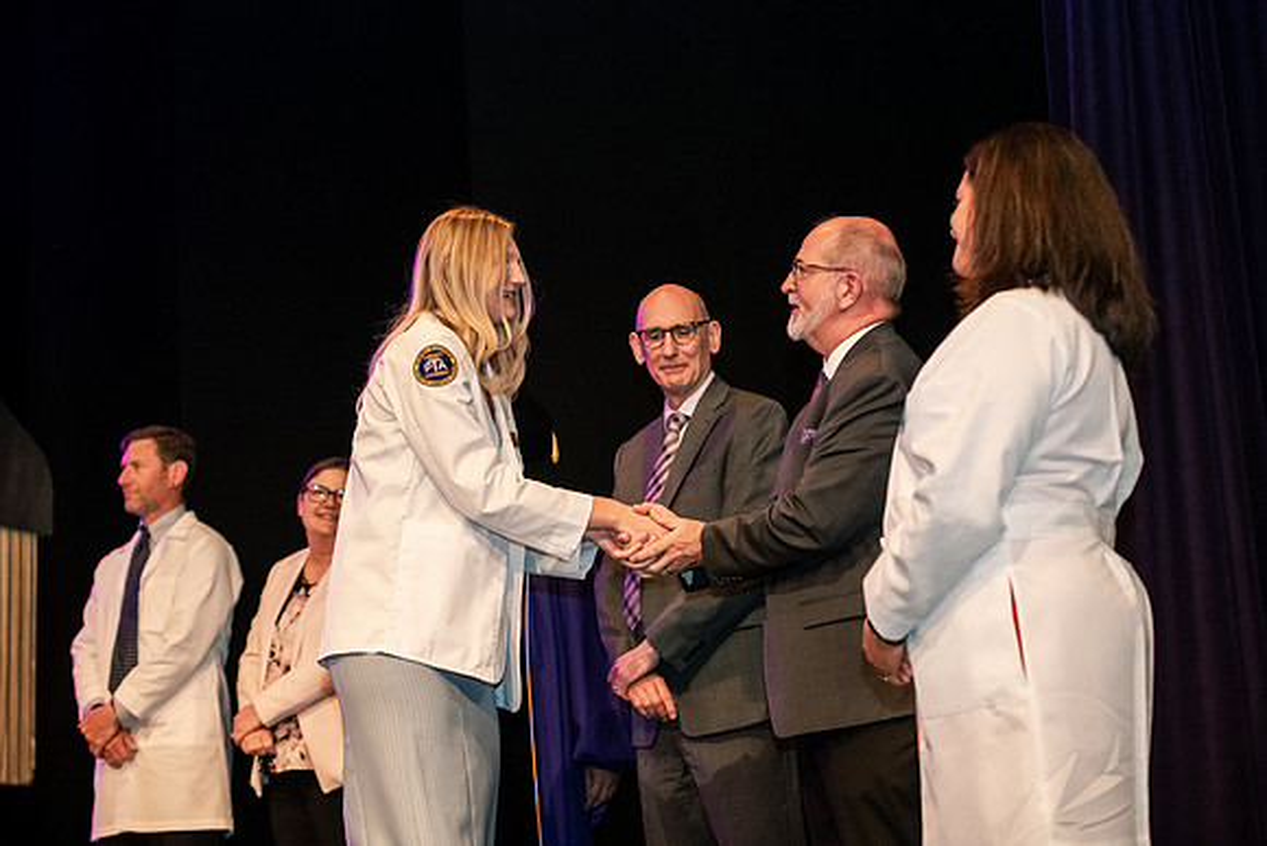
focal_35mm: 70
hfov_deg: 28.8
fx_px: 2464
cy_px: 423
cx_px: 634
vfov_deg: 19.5
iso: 3200
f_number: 3.5
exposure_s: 1/200
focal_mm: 70
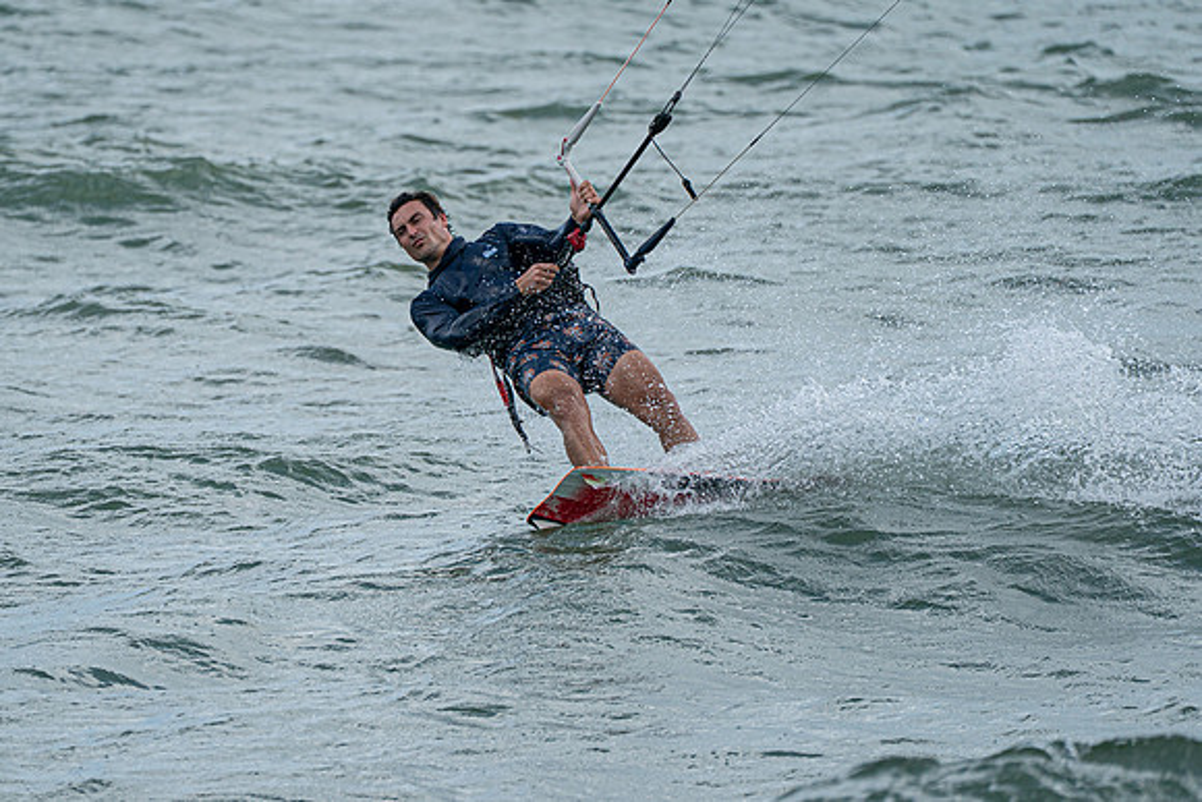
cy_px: 371
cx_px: 407
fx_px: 17665
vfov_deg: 2.6
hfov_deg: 3.9
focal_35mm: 529
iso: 800
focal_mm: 400
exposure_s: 1/2000
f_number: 8
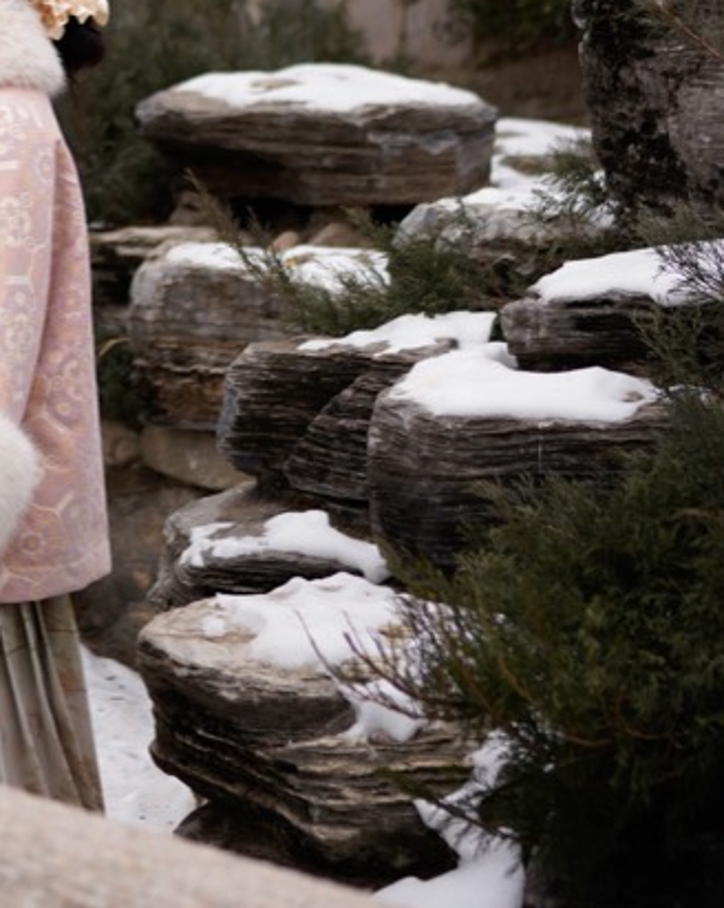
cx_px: -22
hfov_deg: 15.7
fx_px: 2575
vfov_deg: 19.1
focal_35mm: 96
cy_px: -99
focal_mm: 35
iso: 100
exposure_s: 1/800
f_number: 1.4
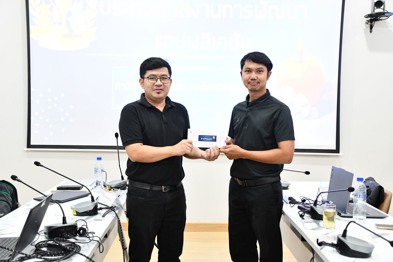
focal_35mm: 45
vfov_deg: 29.9
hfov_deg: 43.6
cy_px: 131
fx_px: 491
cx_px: 196
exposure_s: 1/80
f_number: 4
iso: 3200
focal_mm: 30
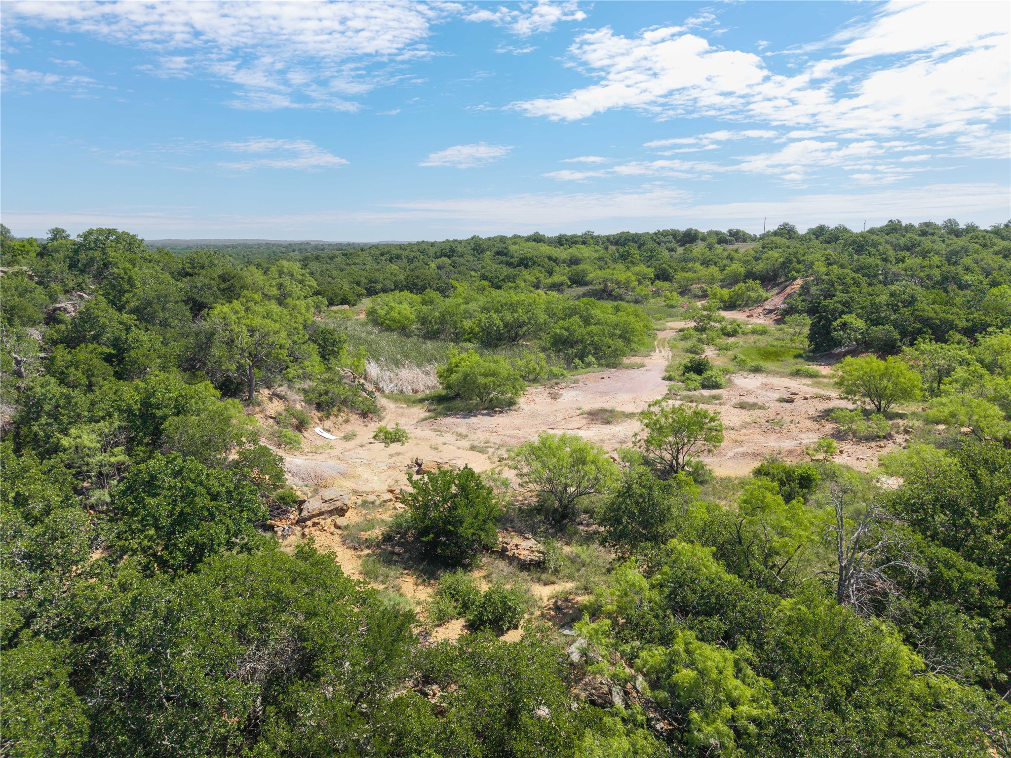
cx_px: 506
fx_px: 701
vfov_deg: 56.8
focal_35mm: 24
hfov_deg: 71.6
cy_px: 379
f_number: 1.8
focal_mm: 8.67
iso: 210
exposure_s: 1/4000
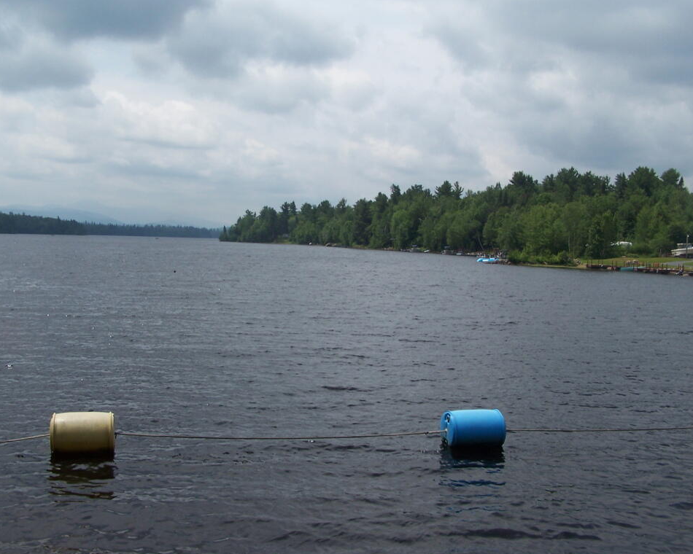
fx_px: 820
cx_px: 324
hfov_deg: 45.8
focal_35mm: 40
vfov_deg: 37.3
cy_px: 278
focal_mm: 6.3
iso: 80
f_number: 5.6
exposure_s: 1/800
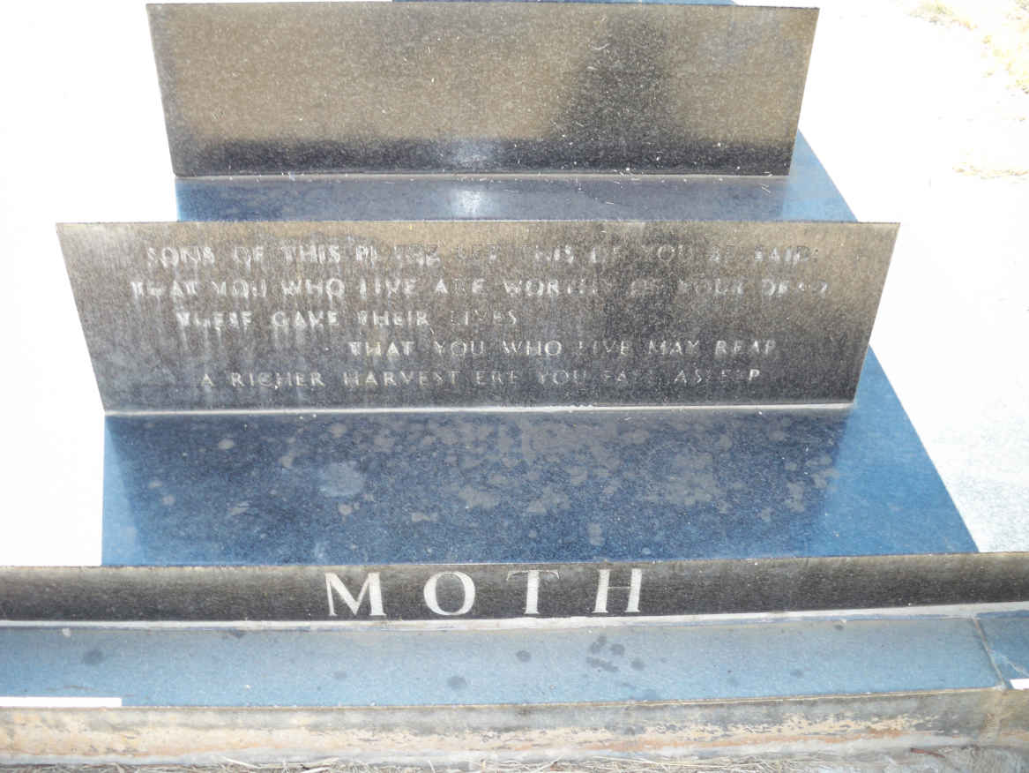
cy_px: 386
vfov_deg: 40.7
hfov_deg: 52.6
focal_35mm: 35
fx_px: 1041
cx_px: 514
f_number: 3.1
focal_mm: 6.3
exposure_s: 1/80
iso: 64
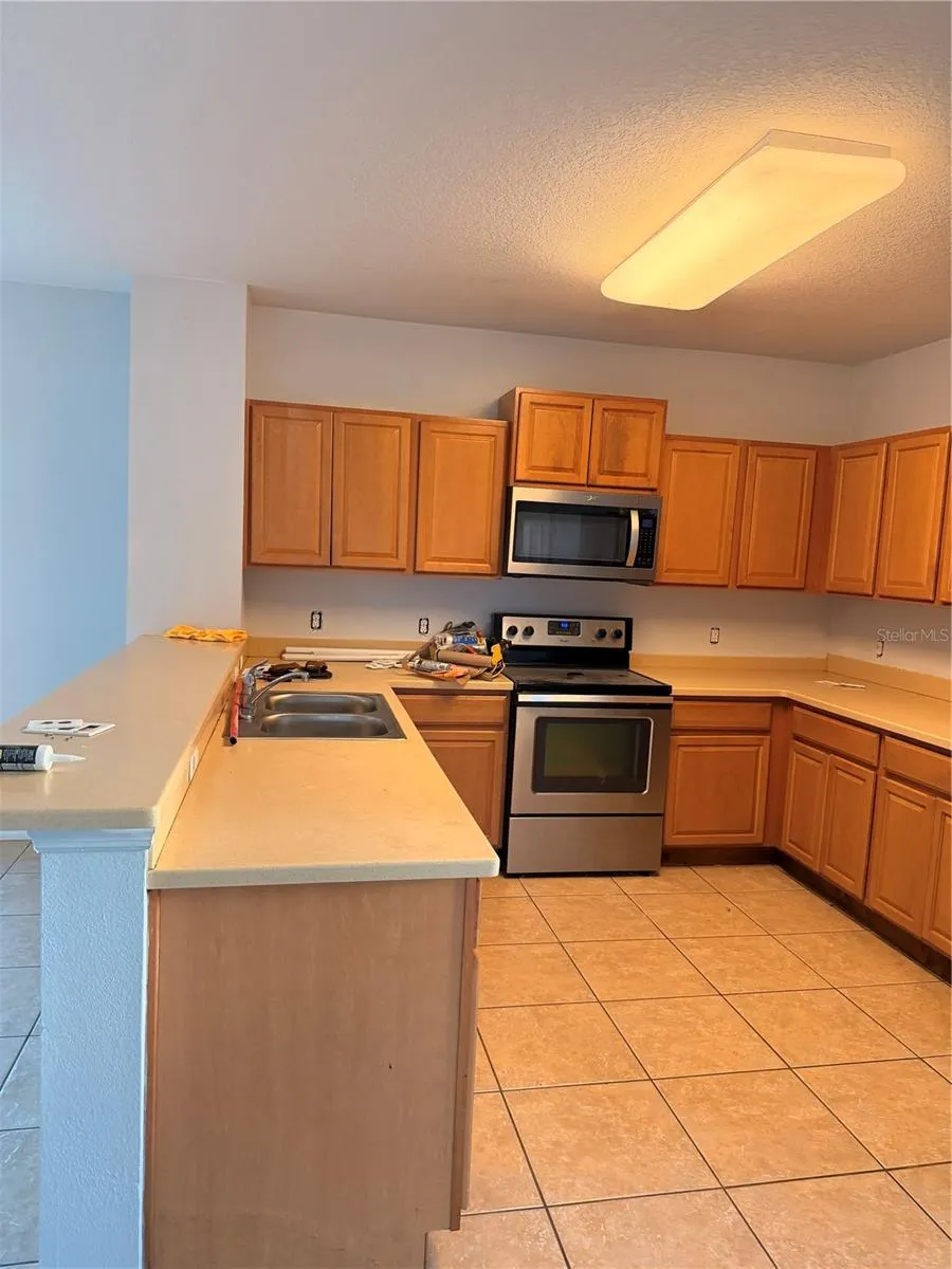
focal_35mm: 24
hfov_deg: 56.8
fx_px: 880
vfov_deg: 71.6
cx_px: 476
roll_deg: -3.1
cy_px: 634
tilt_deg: -5.8
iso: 250
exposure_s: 1/60
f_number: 1.78
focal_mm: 6.76
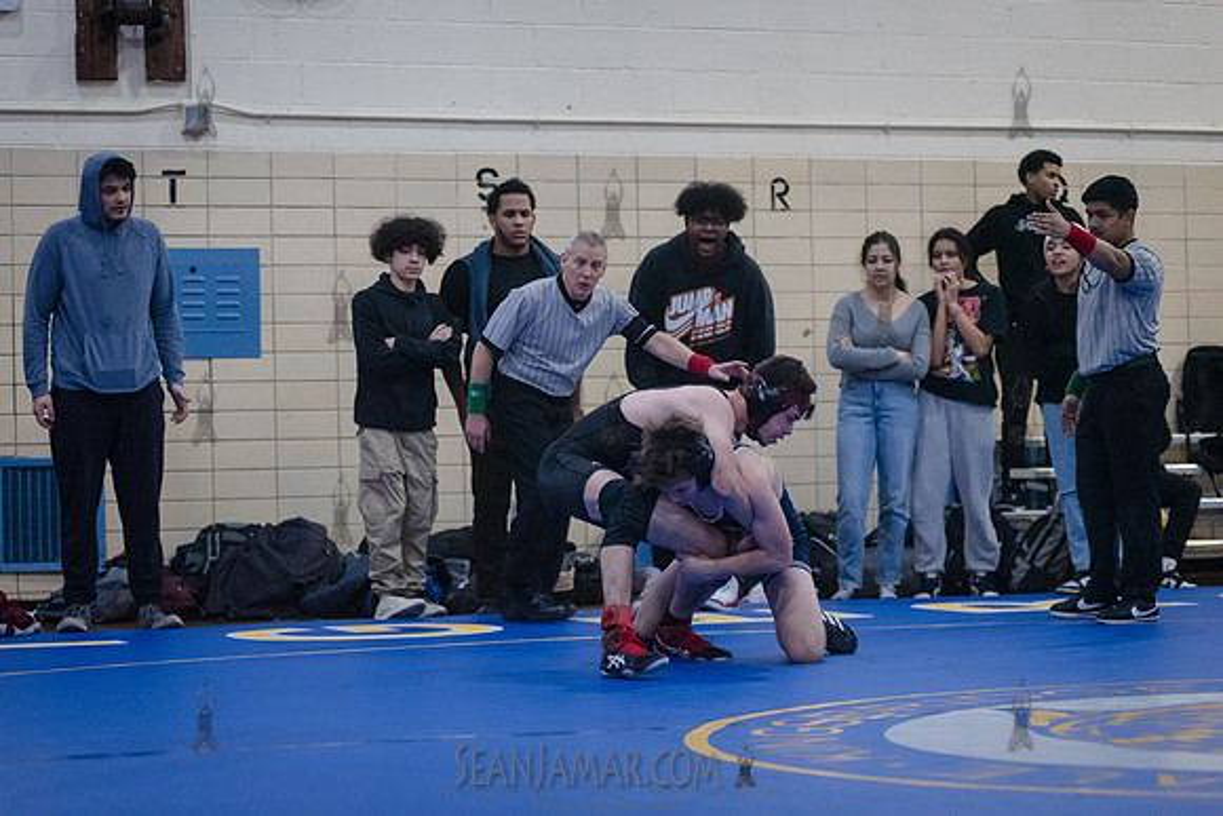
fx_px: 3126
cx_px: 612
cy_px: 408
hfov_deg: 22.1
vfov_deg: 14.9
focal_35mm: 92
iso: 8000
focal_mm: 92
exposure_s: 1/400
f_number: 3.2
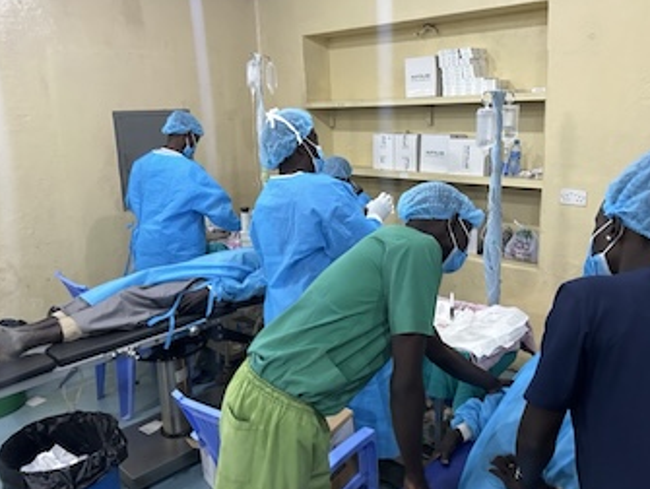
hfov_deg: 58.3
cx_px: 345
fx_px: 583
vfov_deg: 45.5
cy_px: 235
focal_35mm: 31
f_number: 1.5
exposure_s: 1/60
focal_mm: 5.7
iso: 320
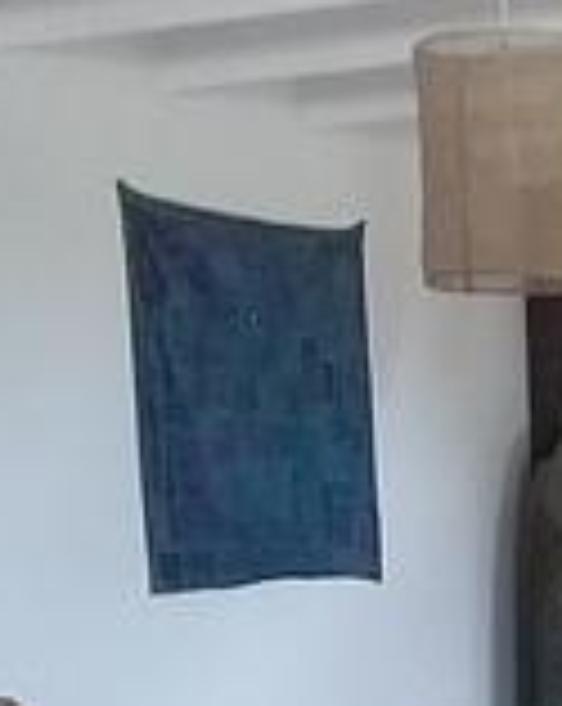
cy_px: 884
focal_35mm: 120
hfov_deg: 11.5
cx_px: 1151
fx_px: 2502
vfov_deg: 15.4
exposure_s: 1/50
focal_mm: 3.3
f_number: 2.2
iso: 80
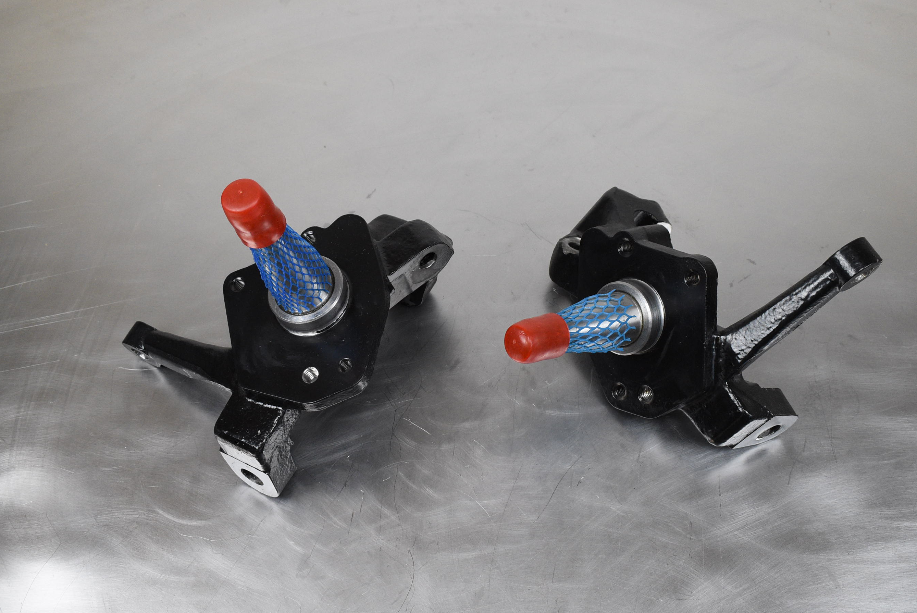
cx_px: 489
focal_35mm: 39
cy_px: 317
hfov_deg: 50.0
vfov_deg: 34.6
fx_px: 983
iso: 1250
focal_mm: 23
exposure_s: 1/160
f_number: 6.3
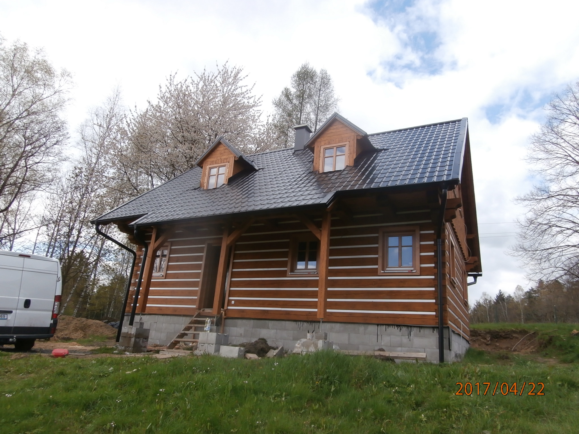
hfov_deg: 71.6
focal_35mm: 24
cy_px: 217
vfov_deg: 56.8
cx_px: 290
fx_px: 401
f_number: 3
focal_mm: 4.2
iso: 100
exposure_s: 1/500
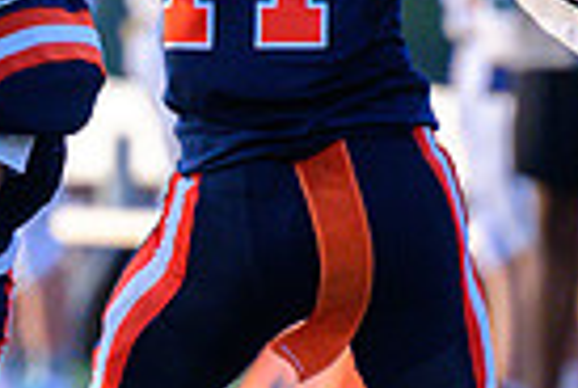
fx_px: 24956
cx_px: -105
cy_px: 356
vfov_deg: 0.9
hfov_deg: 1.3
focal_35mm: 1551
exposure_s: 1/2000
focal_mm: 280
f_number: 4
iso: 2500
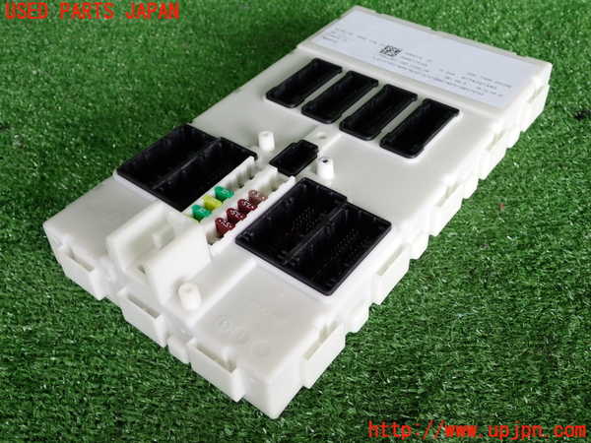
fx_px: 615
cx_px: 296
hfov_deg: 51.4
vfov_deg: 39.7
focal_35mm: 36
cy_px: 222
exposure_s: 1/80
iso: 200
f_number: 2.5
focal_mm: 6.37
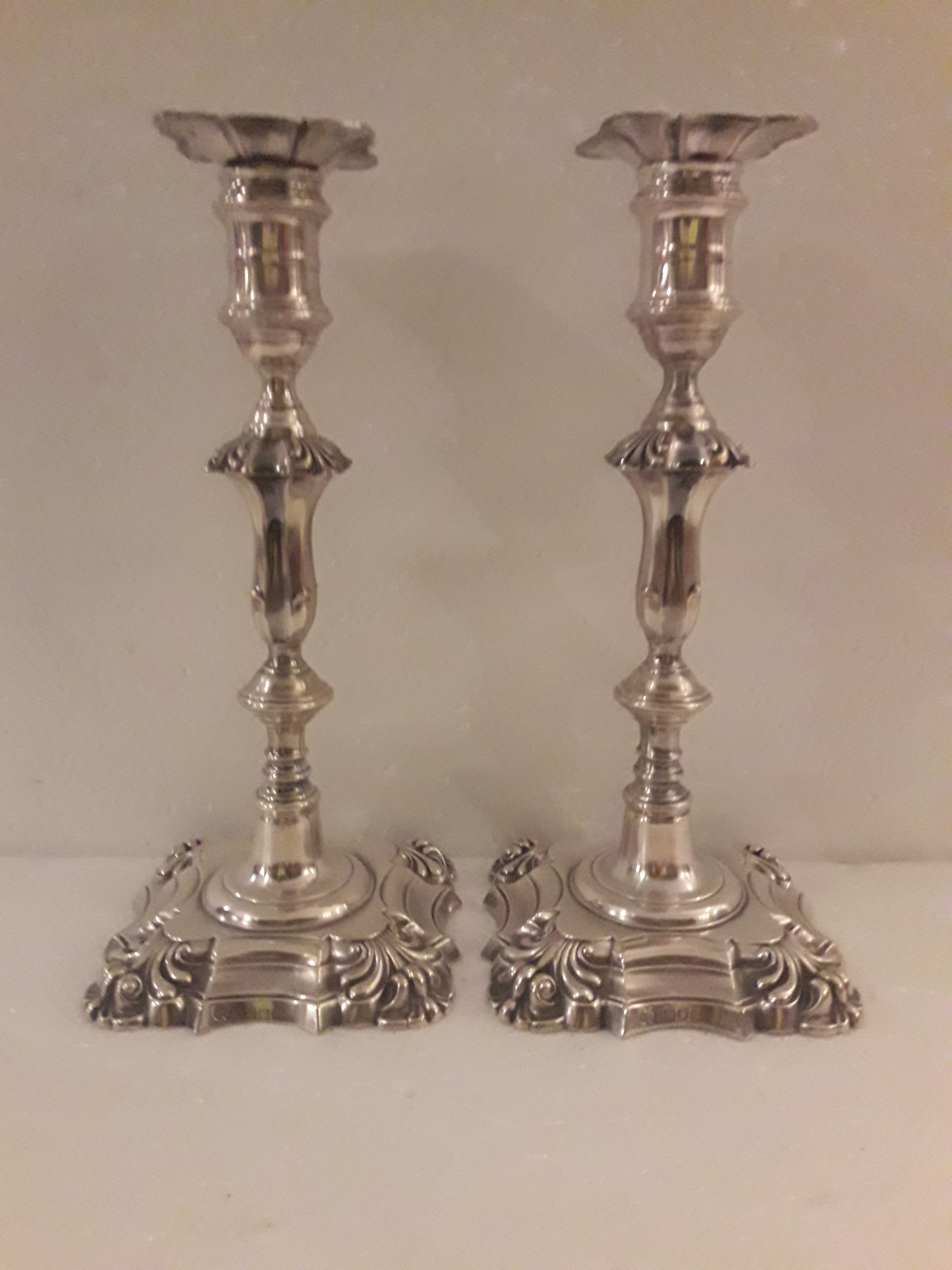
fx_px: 1027
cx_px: 476
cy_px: 635
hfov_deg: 49.7
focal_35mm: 28
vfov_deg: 63.4
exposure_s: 1/20
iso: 500
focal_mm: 3.7
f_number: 1.9
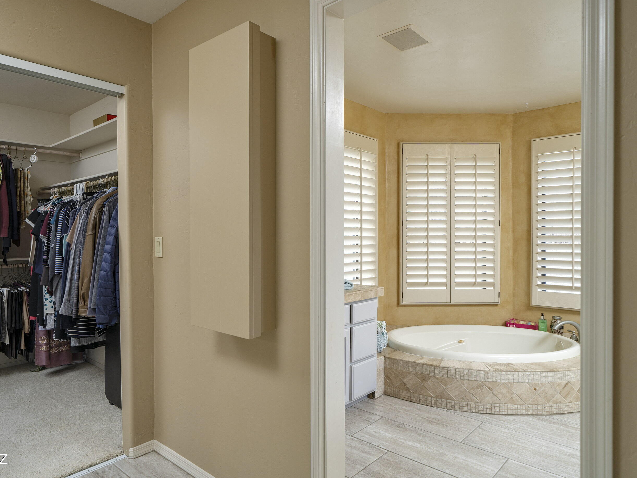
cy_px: 238
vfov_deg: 61.1
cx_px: 273
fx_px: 405
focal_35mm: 22
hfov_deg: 76.0
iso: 200
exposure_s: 1/10
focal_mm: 20
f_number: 7.1
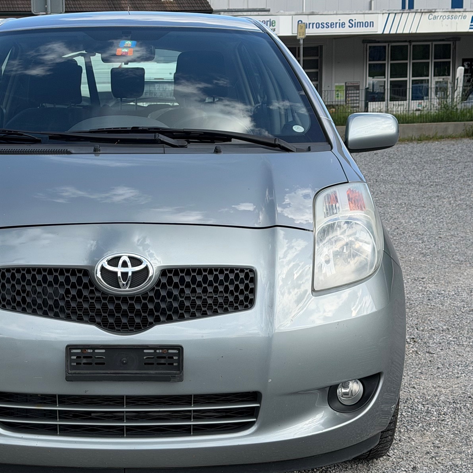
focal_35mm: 72
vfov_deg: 24.0
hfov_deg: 23.8
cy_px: 243
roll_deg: +1.5
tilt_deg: -8.2
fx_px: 1113
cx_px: 121
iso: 64
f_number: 1.78
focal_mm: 6.76
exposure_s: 1/1980
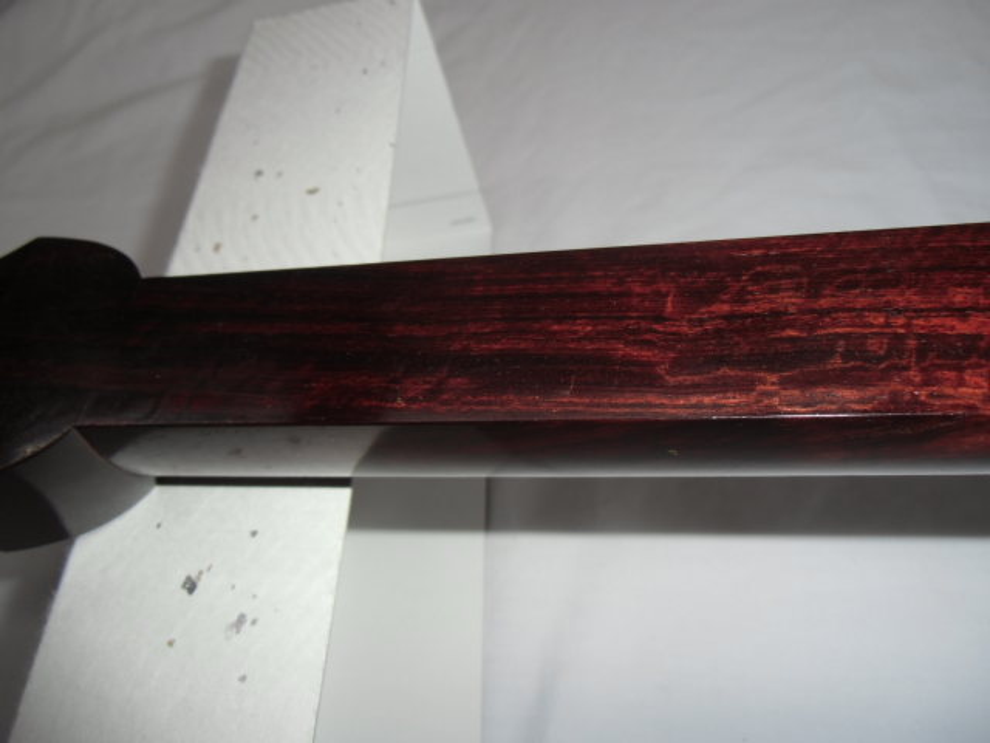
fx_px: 686
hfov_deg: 71.6
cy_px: 372
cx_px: 495
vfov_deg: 56.8
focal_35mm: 24
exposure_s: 1/100
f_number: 3
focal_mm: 4.24
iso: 64
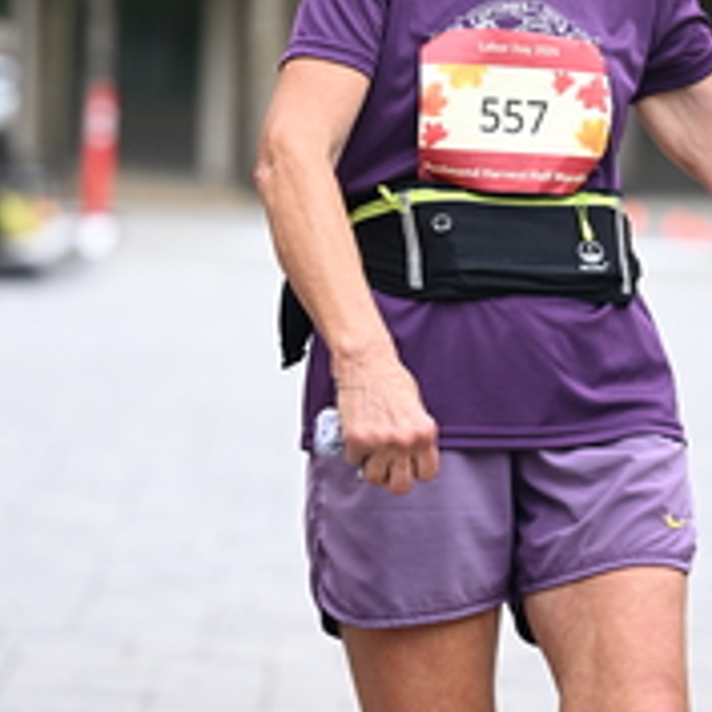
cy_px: 149
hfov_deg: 6.5
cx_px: 617
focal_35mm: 269
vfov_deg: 6.5
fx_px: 6260
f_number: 2.8
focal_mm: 102
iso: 400
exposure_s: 1/1000
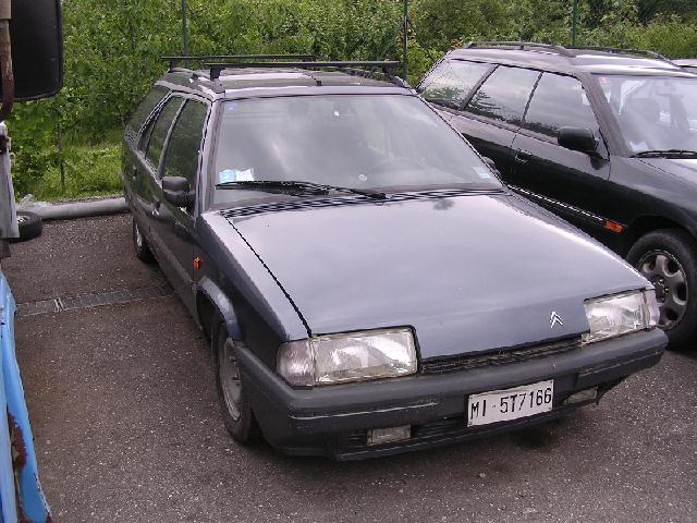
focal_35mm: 38
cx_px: 348
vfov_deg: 37.7
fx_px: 765
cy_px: 262
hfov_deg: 49.0
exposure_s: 1/158
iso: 100
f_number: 2.8
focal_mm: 5.8
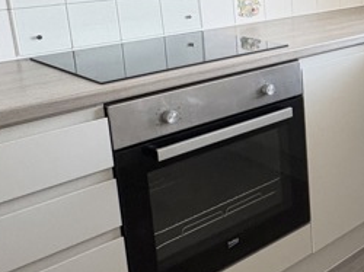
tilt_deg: -11.2
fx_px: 536
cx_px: 432
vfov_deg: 27.7
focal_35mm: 51
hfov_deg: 31.7
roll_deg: +1.6
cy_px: 40
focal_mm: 2.22
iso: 500
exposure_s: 1/60
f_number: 2.2
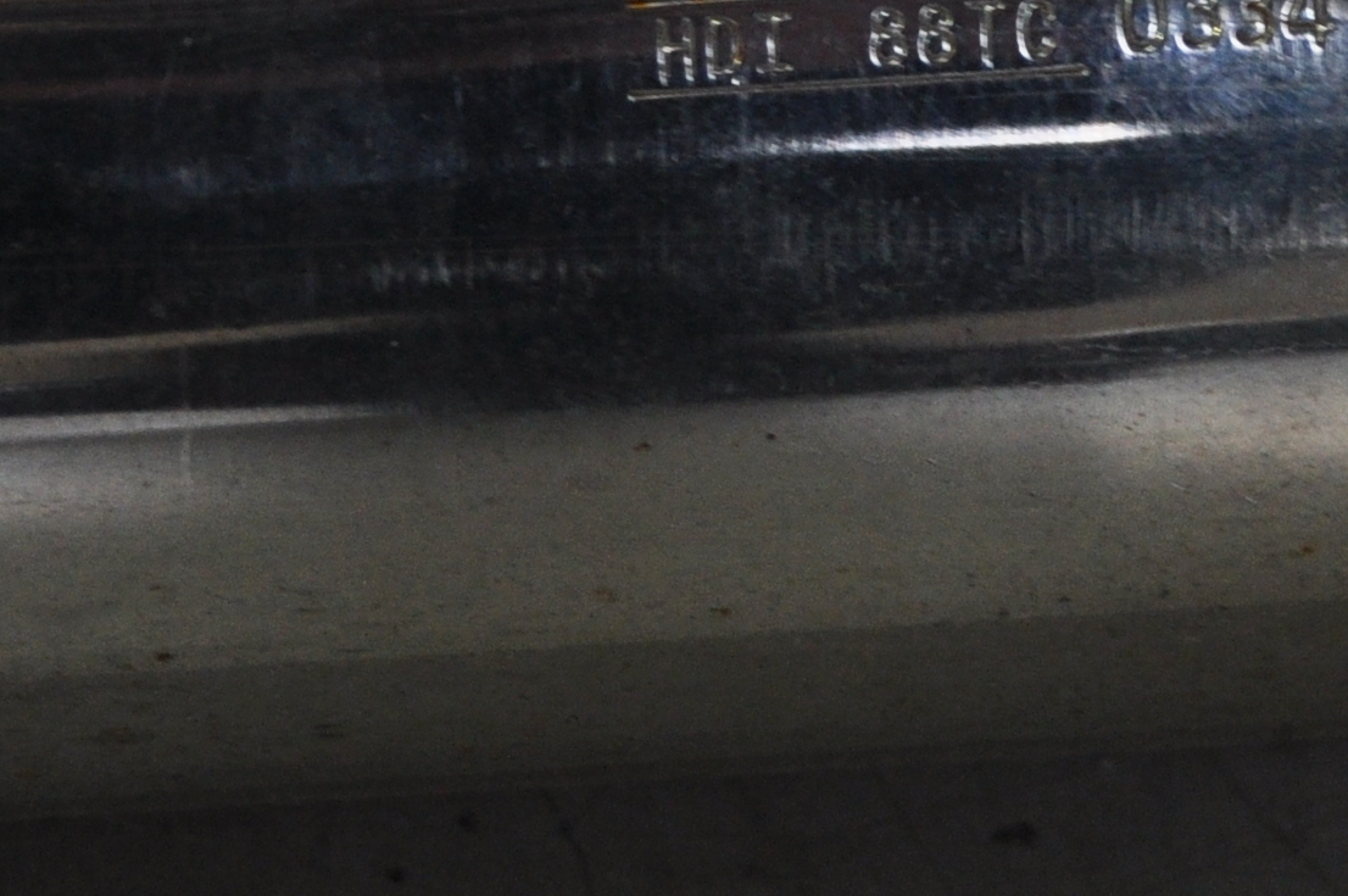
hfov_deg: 9.3
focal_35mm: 221
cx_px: 985
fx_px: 8267
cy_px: -156
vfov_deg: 6.2
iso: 400
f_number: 4.8
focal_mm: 38
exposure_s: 1/60
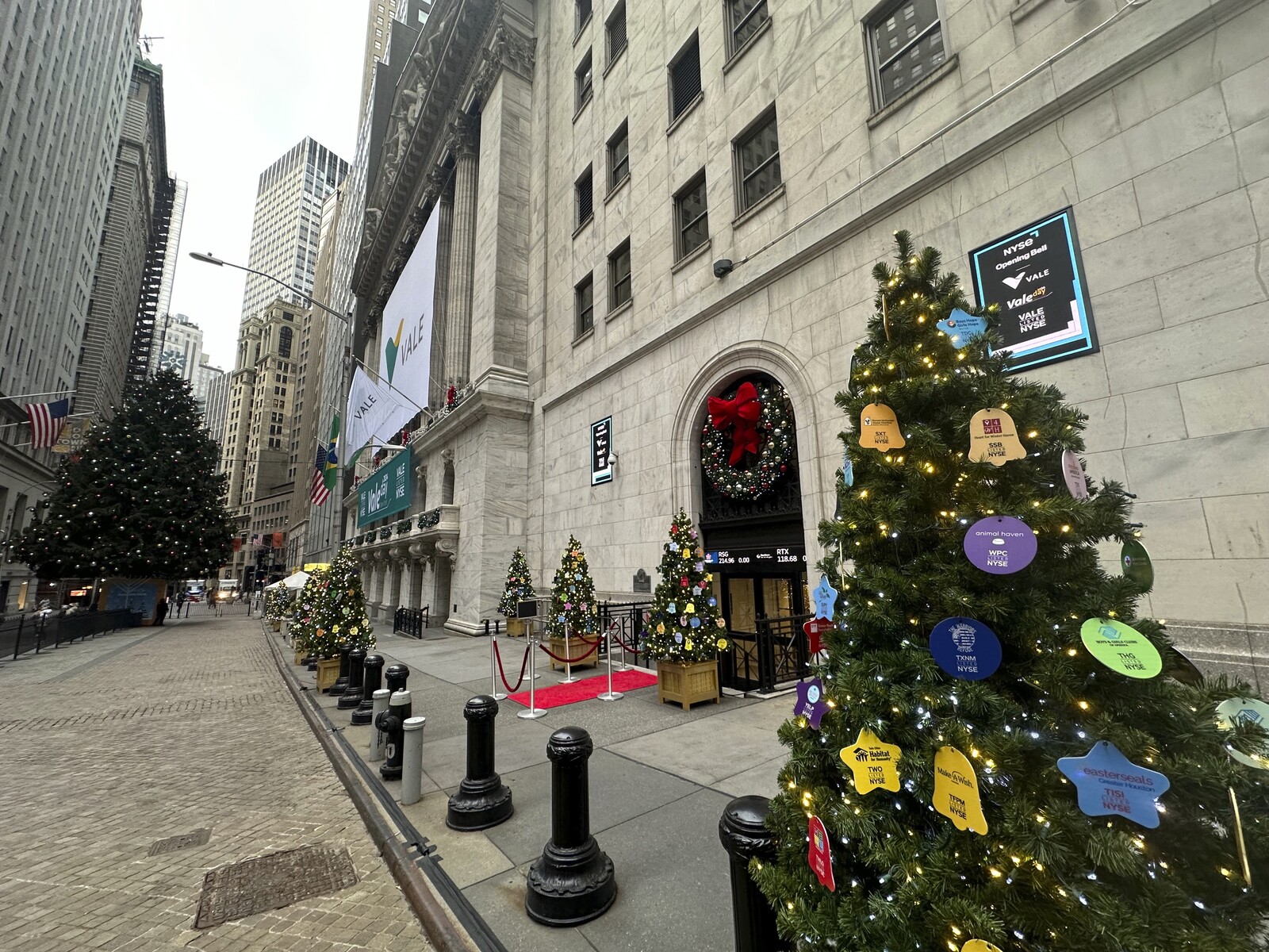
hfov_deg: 102.1
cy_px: 476
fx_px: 513
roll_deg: +1.4
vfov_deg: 85.7
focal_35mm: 14
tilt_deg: +10.4
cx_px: 634
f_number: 2.2
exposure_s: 1/120
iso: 160
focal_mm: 2.22
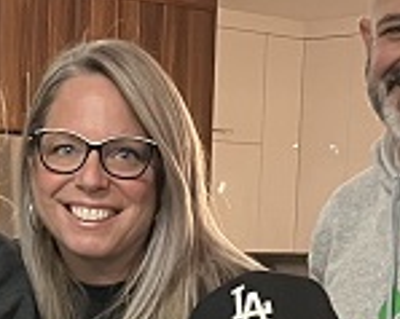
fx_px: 1704
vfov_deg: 10.0
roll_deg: -1.4
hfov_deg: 13.3
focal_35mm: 144
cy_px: 604
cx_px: 54
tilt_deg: -10.1
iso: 500
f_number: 1.5
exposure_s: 1/40
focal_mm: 5.7
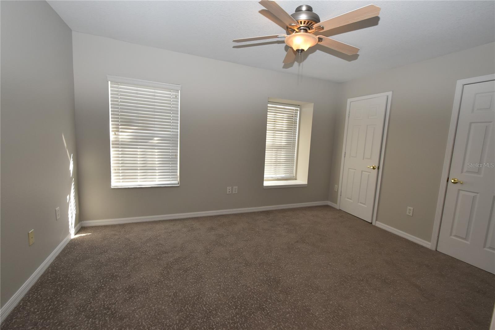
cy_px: 165
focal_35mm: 15
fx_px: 206
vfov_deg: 77.3
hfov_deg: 100.4
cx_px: 248
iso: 720
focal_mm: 10
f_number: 5.6
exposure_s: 1/125
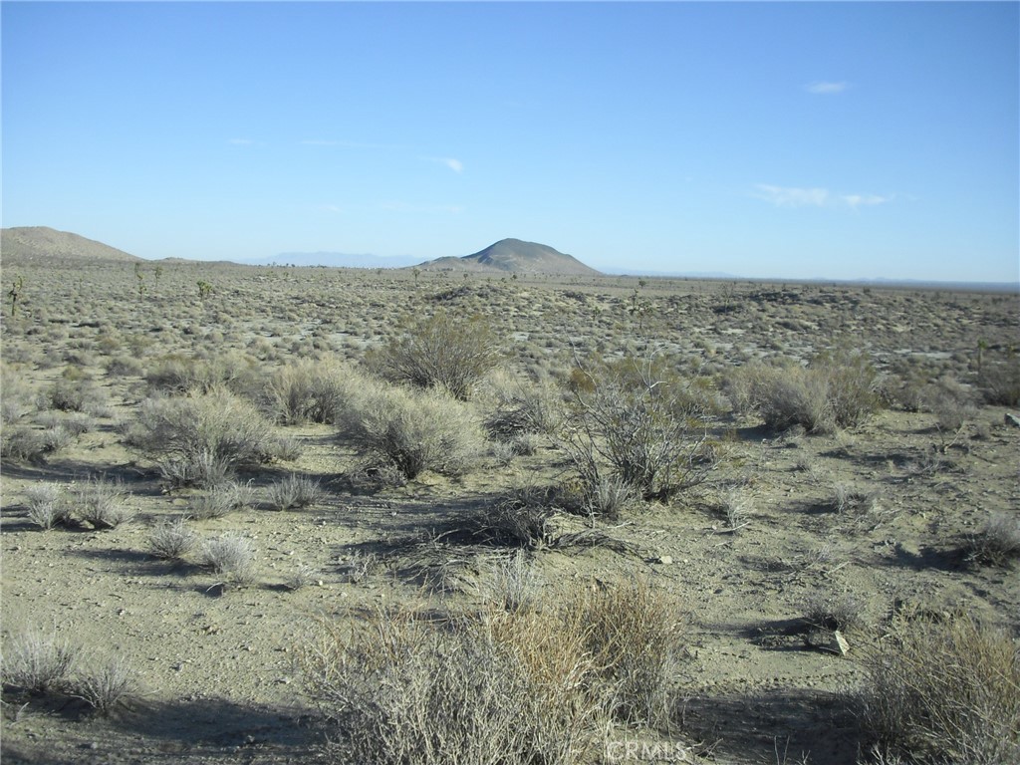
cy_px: 382
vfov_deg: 37.7
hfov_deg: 49.0
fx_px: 1120
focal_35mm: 38
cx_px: 510
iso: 100
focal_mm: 6.2
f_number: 8
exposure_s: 1/160
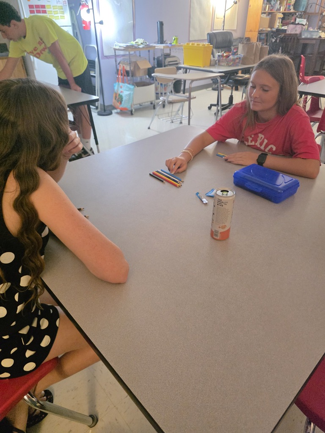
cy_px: 216
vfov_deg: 73.9
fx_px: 288
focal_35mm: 23
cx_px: 162
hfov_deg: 58.9
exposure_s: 1/120
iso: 2000
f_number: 1.7
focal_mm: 6.3
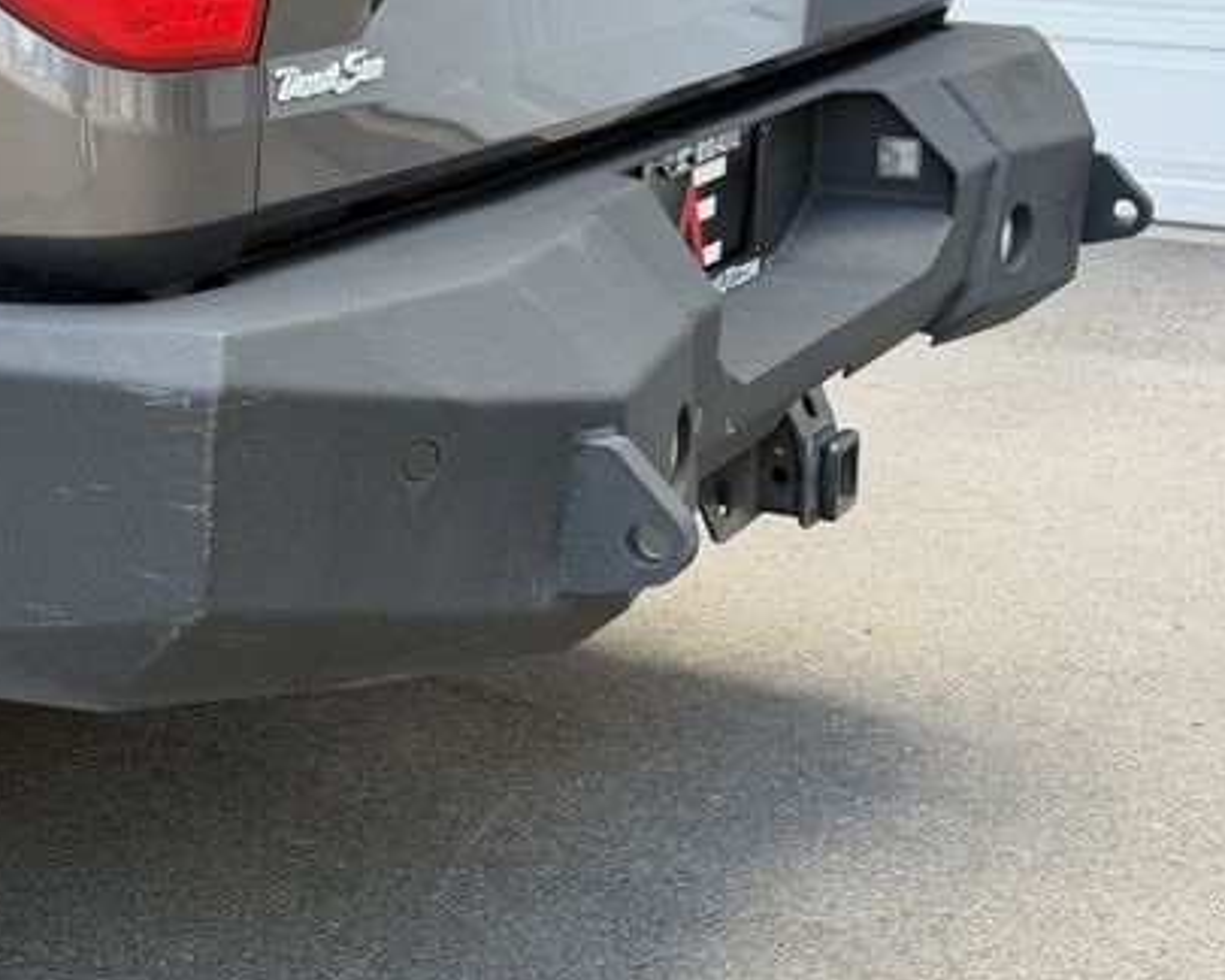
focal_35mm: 74
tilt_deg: -8.8
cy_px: 287
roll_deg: -1.7
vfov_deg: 20.6
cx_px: 387
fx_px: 2683
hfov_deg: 25.6
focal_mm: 6.76
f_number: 1.78
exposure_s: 1/155
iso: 80
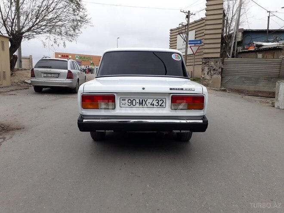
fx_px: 222
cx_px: 142
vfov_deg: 51.4
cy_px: 106
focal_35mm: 27
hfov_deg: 65.3
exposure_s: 1/413
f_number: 1.9
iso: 40
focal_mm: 3.6
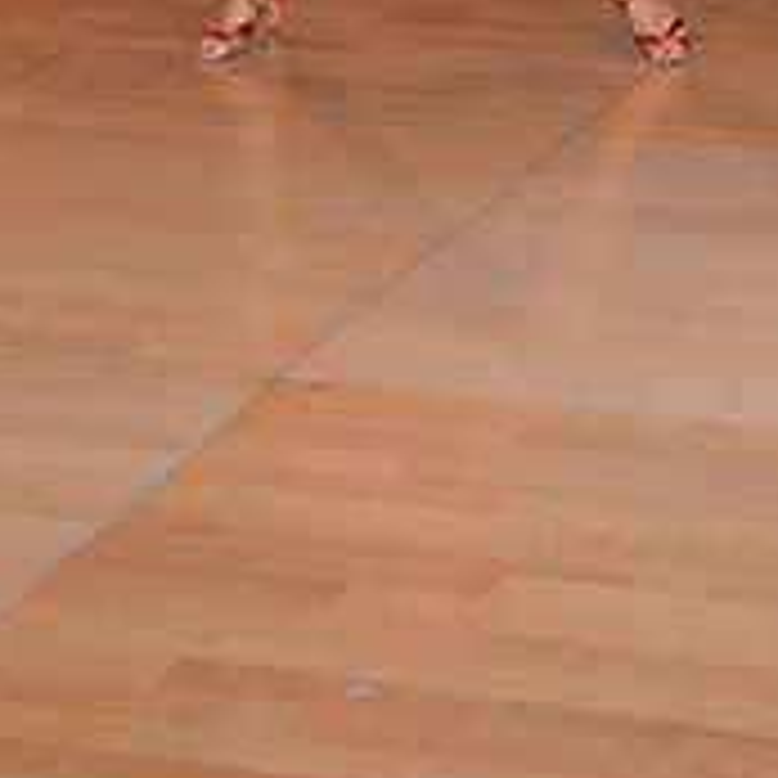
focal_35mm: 131
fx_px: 3331
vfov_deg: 12.6
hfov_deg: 13.1
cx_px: 780
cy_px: -441
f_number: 4.5
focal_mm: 46
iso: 2000
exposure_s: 1/200
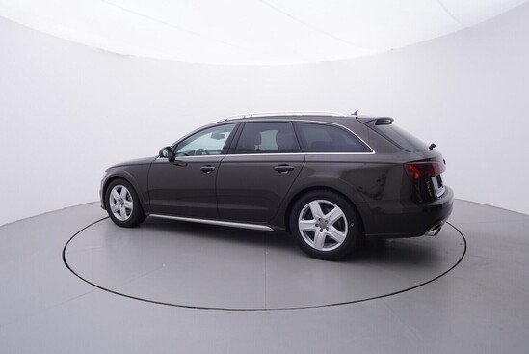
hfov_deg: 77.3
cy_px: 177
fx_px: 331
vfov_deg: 56.2
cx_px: 264
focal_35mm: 22
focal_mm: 15
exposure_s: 1/80
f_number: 5
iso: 200
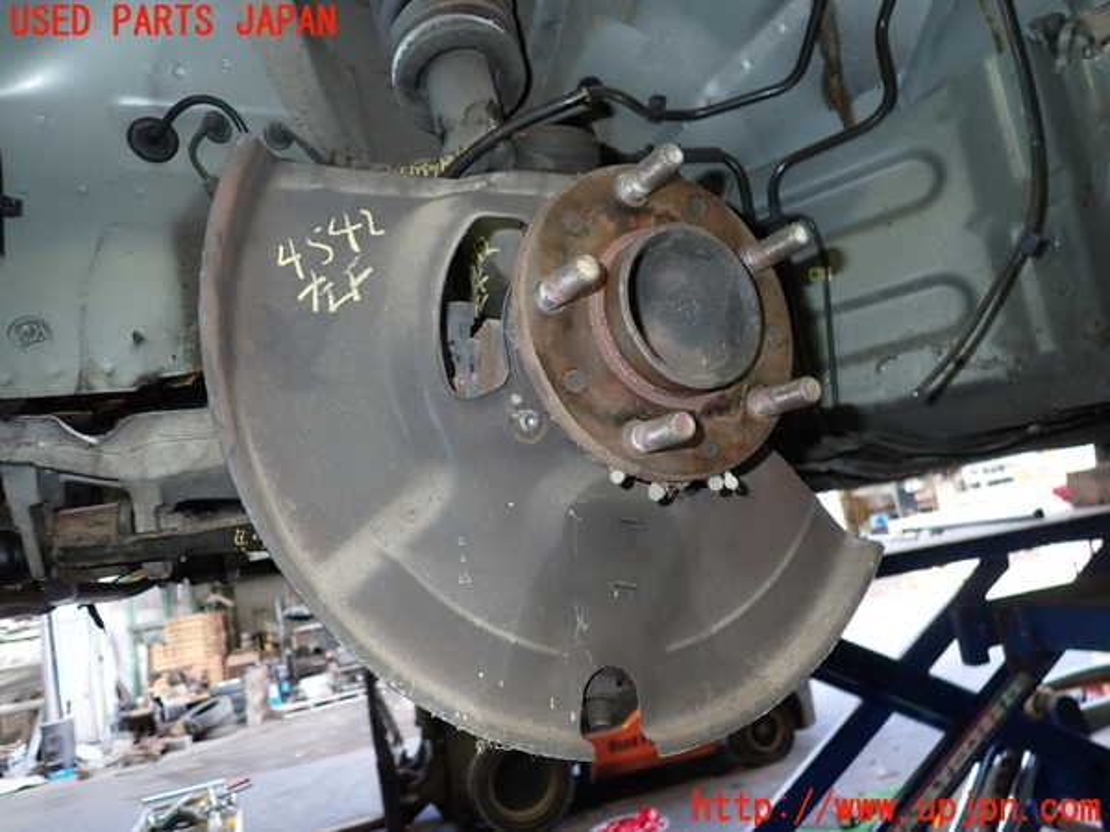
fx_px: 802
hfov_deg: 69.4
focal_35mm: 25
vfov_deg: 54.9
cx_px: 555
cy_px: 416
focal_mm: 4.5
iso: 200
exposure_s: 1/30
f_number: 2
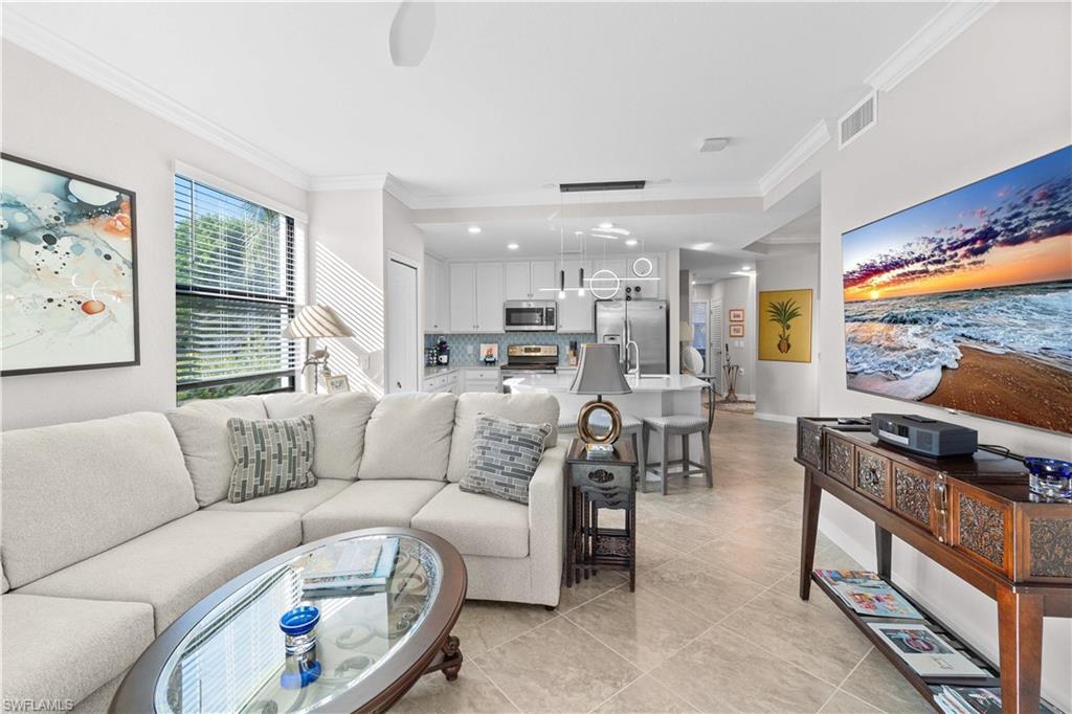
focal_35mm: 15
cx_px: 536
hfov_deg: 100.4
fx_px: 446
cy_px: 357
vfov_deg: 77.3
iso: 125
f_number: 9
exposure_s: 1/6
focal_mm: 10
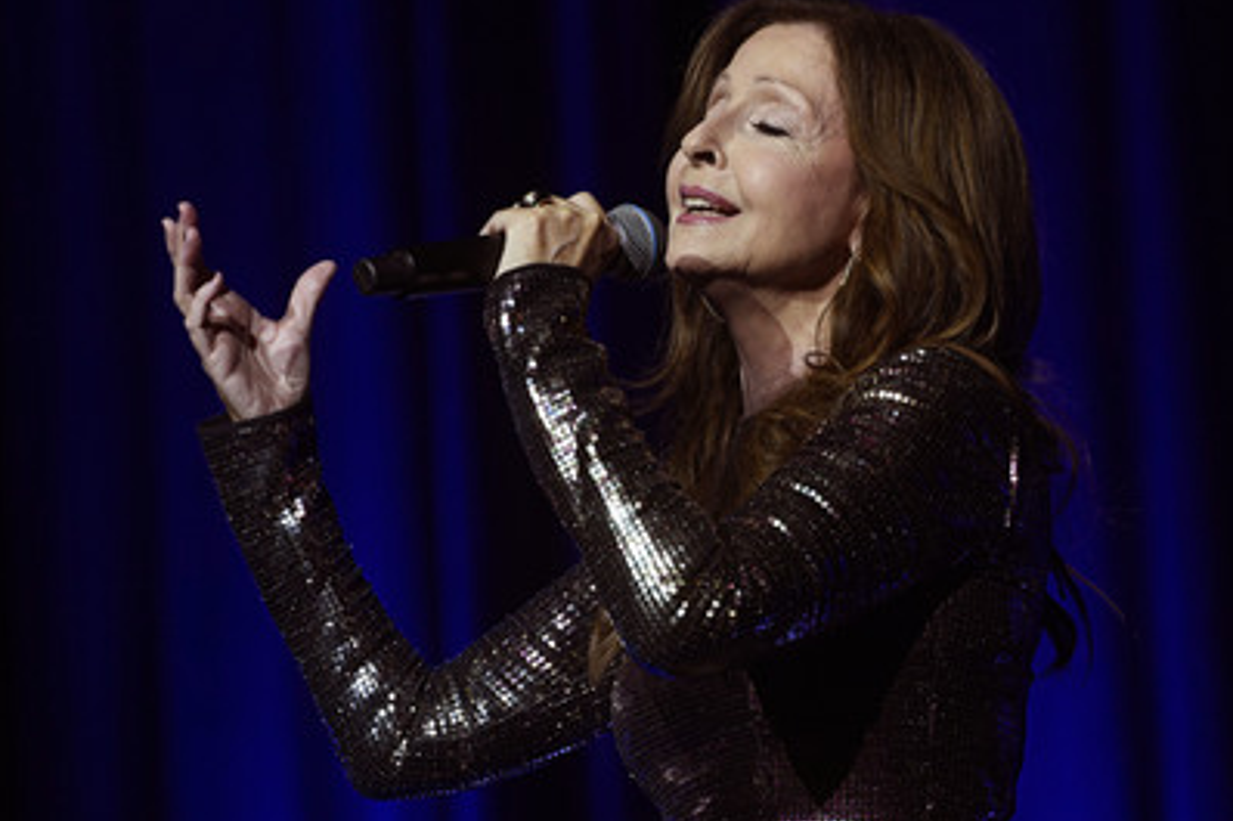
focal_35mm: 221
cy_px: 384
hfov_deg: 9.3
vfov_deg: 6.2
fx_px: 7566
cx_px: 630
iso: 1250
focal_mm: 195
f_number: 5.6
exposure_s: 1/640
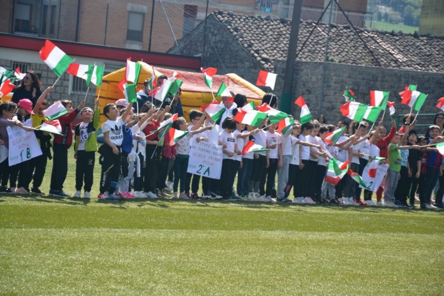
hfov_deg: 13.0
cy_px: 148
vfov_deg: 8.7
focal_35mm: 158
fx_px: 1942
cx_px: 222
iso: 400
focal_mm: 105
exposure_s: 1/400
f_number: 5.6
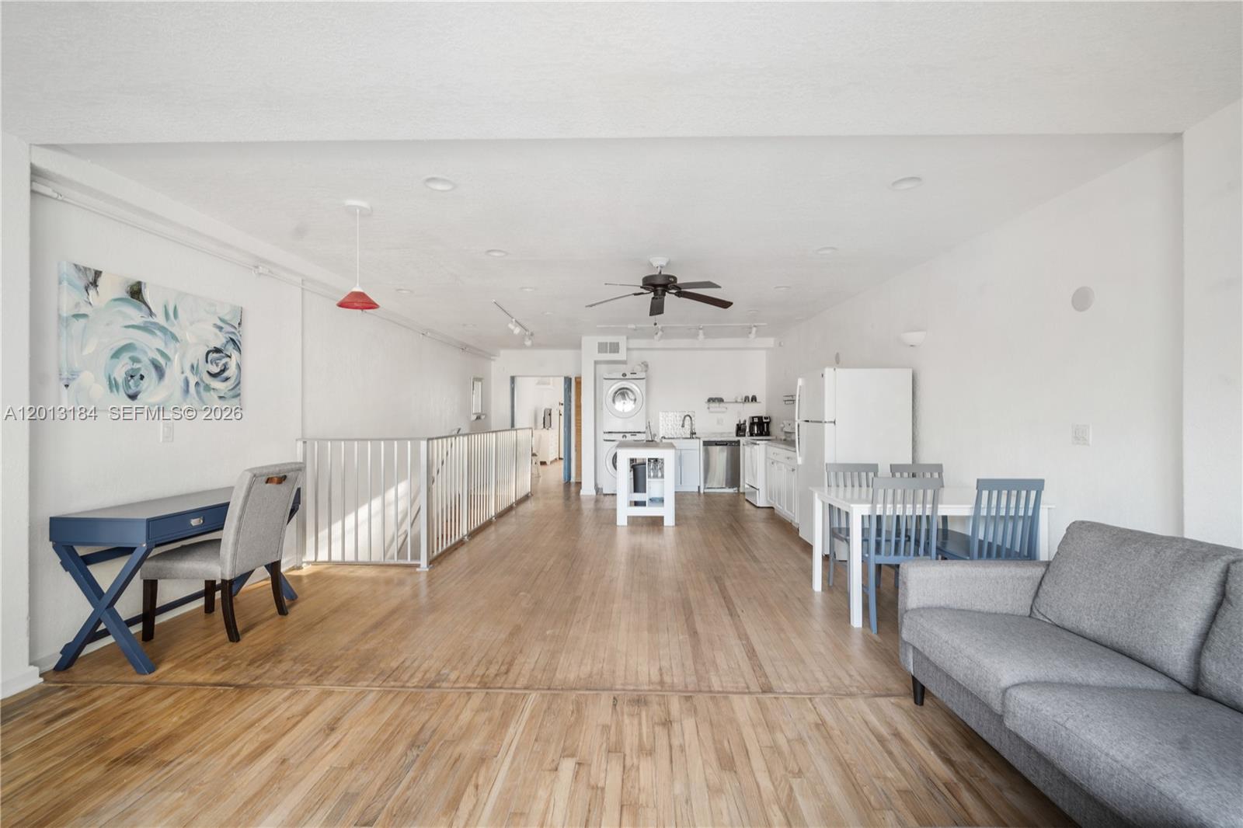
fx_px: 483
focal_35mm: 14
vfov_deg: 81.2
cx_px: 622
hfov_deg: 104.3
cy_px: 414
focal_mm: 14
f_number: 8
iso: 200
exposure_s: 1/1.43
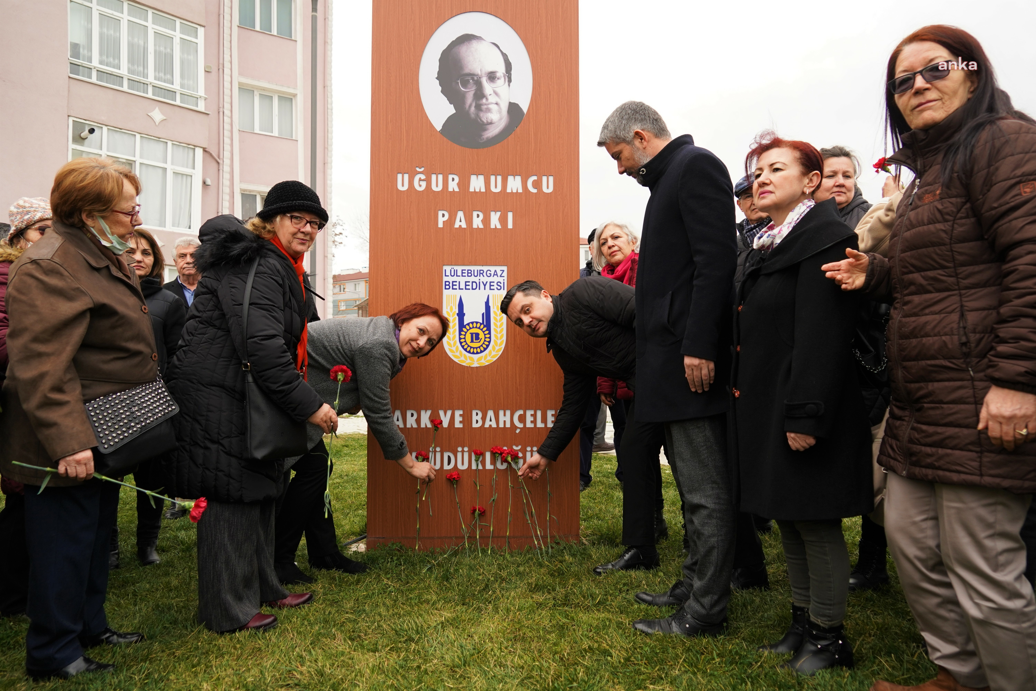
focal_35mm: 24
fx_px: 691
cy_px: 346
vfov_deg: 53.1
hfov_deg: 73.7
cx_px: 518
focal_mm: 24
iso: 400
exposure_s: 1/320
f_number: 5
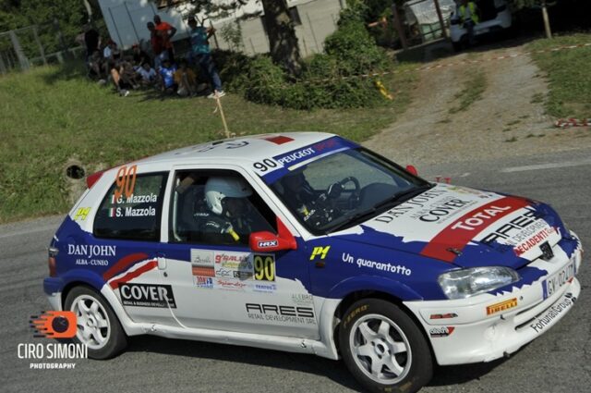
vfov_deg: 24.6
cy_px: 196
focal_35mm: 55
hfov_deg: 36.3
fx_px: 902
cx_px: 296
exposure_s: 1/1600
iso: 200
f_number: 8
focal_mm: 55
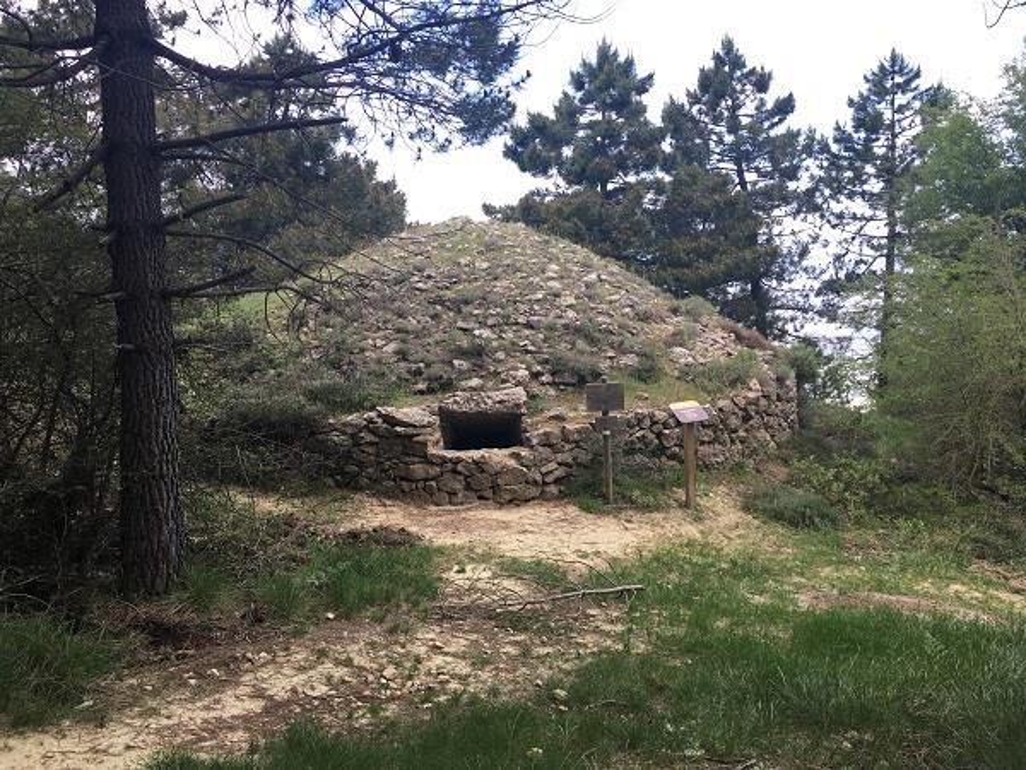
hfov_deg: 61.7
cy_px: 385
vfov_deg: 48.2
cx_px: 513
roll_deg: +2.9
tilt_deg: -8.4
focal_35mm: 29
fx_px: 860
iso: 25
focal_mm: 4.15
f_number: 2.2
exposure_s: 1/222
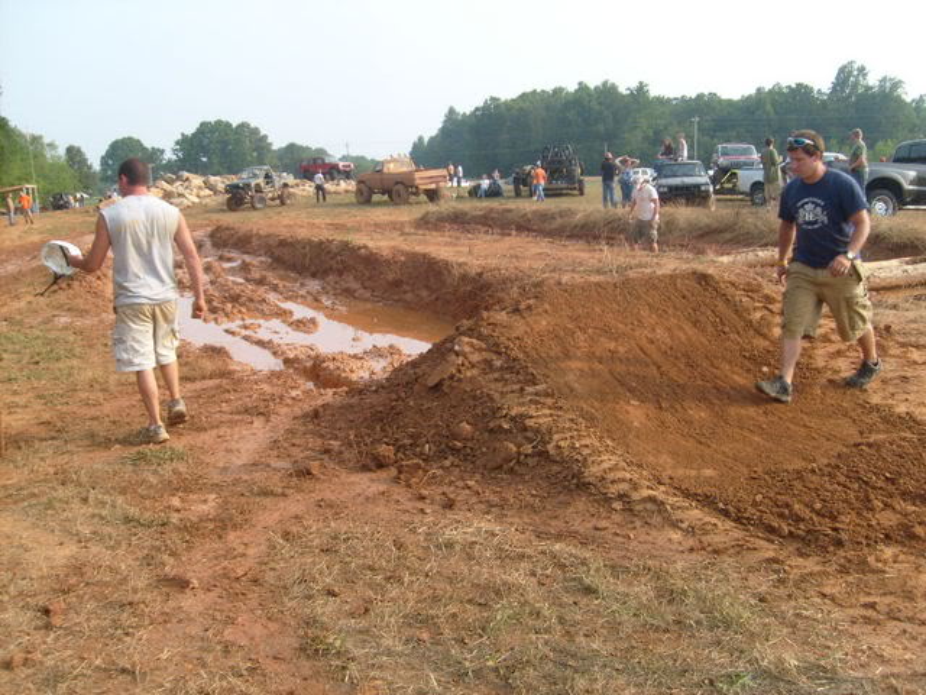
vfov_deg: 40.7
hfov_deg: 52.6
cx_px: 463
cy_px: 348
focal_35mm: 35
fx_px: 936
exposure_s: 1/125
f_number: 7.1
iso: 80
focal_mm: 5.8
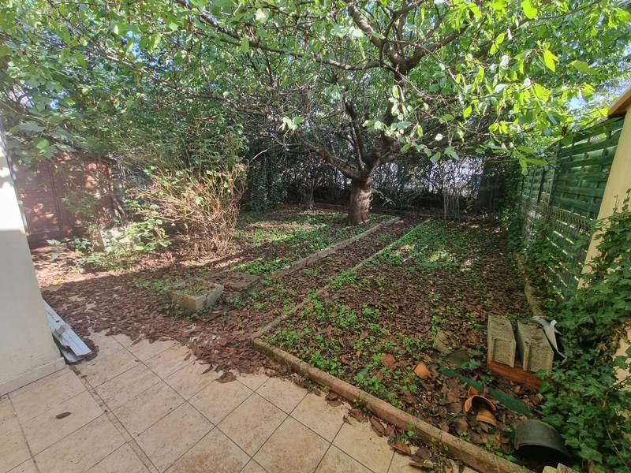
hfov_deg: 106.2
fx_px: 237
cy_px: 236
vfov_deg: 89.9
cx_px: 316
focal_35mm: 13
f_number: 2.2
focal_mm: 2.2
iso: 64
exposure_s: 1/100
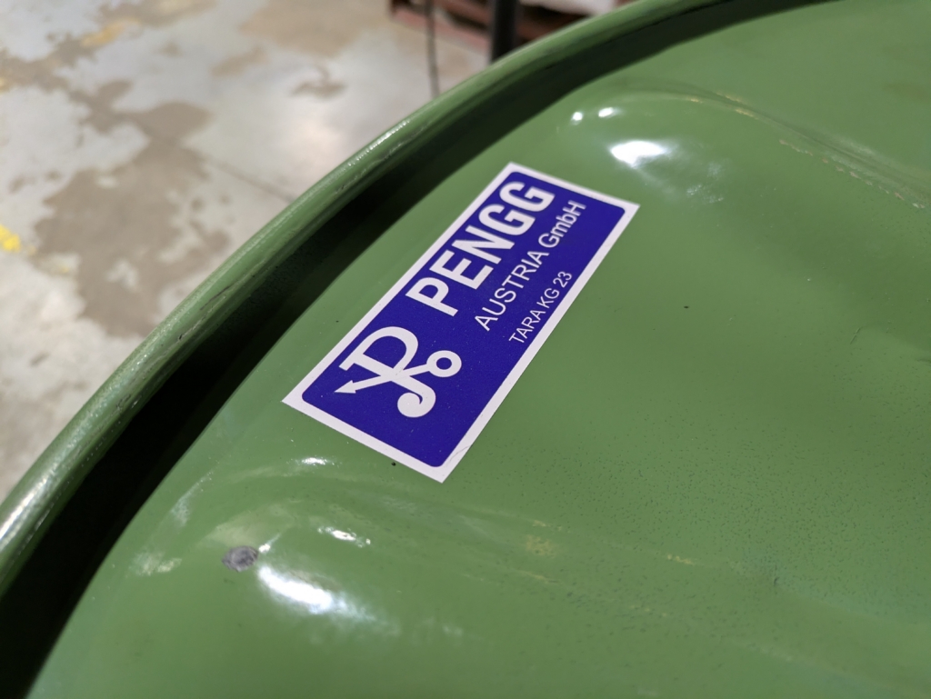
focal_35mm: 25
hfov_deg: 69.4
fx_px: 673
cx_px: 466
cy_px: 350
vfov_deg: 54.9
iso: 232
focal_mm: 5.43
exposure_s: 1/120
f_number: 1.89
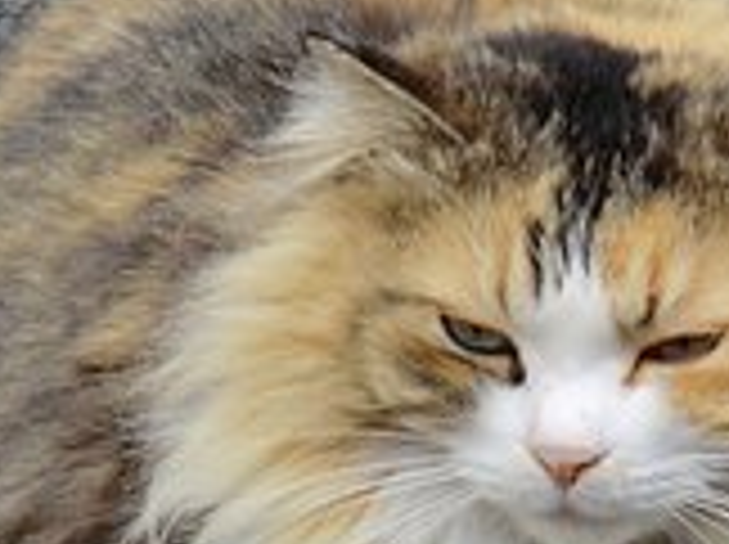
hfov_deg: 13.3
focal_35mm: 149
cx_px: 472
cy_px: 535
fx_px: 3133
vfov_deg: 9.9
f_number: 4
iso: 64
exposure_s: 1/60
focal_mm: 8.4
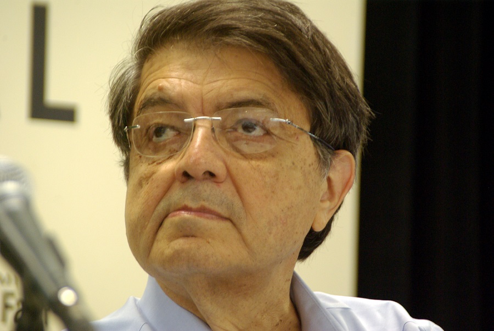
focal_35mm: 450
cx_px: 247
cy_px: 166
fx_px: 6181
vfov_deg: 3.1
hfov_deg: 4.6
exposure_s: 1/20
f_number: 6.7
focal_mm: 300
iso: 800
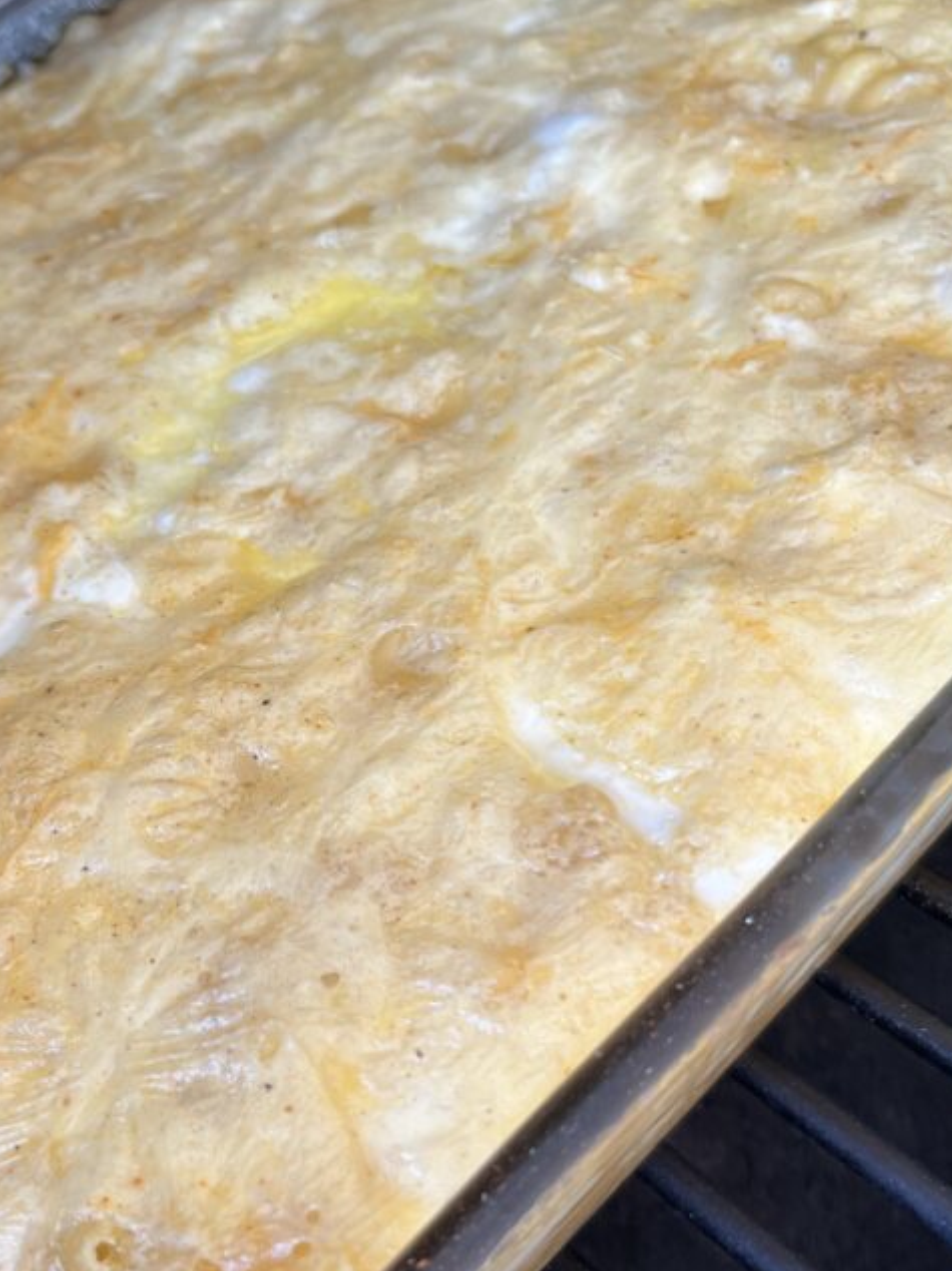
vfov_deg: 44.8
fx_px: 1541
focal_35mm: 42
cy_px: 698
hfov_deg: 33.7
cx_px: 241
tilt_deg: -46.6
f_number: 1.6
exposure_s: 1/122
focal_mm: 5.1
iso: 100
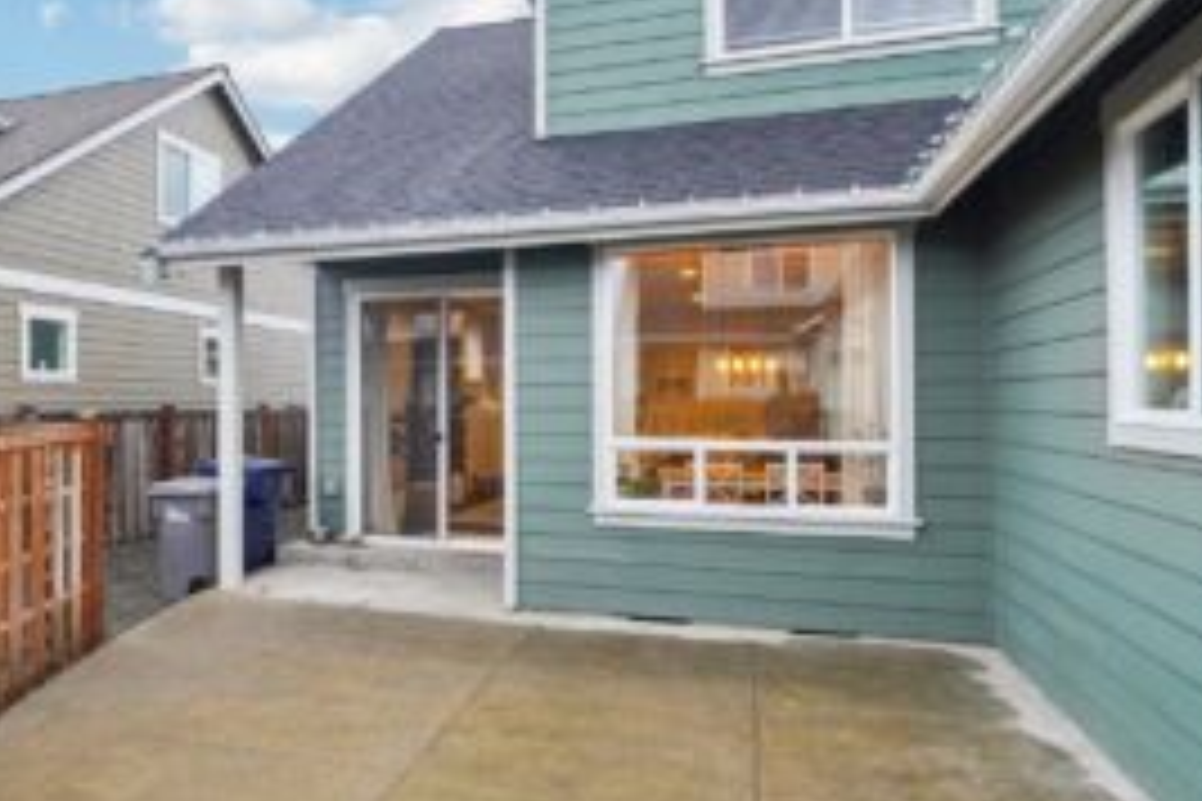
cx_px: 441
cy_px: 412
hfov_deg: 72.4
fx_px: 801
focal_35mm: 24
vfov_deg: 53.1
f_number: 8
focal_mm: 16
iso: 1600
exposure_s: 1/25
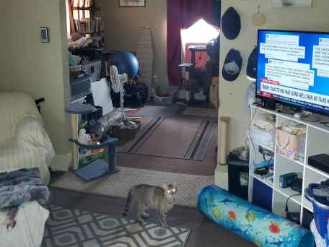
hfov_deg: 49.0
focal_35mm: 38
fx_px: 361
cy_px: 74
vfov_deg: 37.1
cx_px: 159
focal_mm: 4.3
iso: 160
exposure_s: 1/17
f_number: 1.5
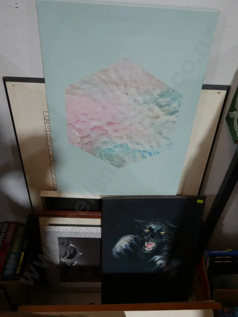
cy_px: 158
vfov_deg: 53.9
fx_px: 311
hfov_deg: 41.8
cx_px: 119
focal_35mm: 34
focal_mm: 17
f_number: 4
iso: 640
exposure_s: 1/60
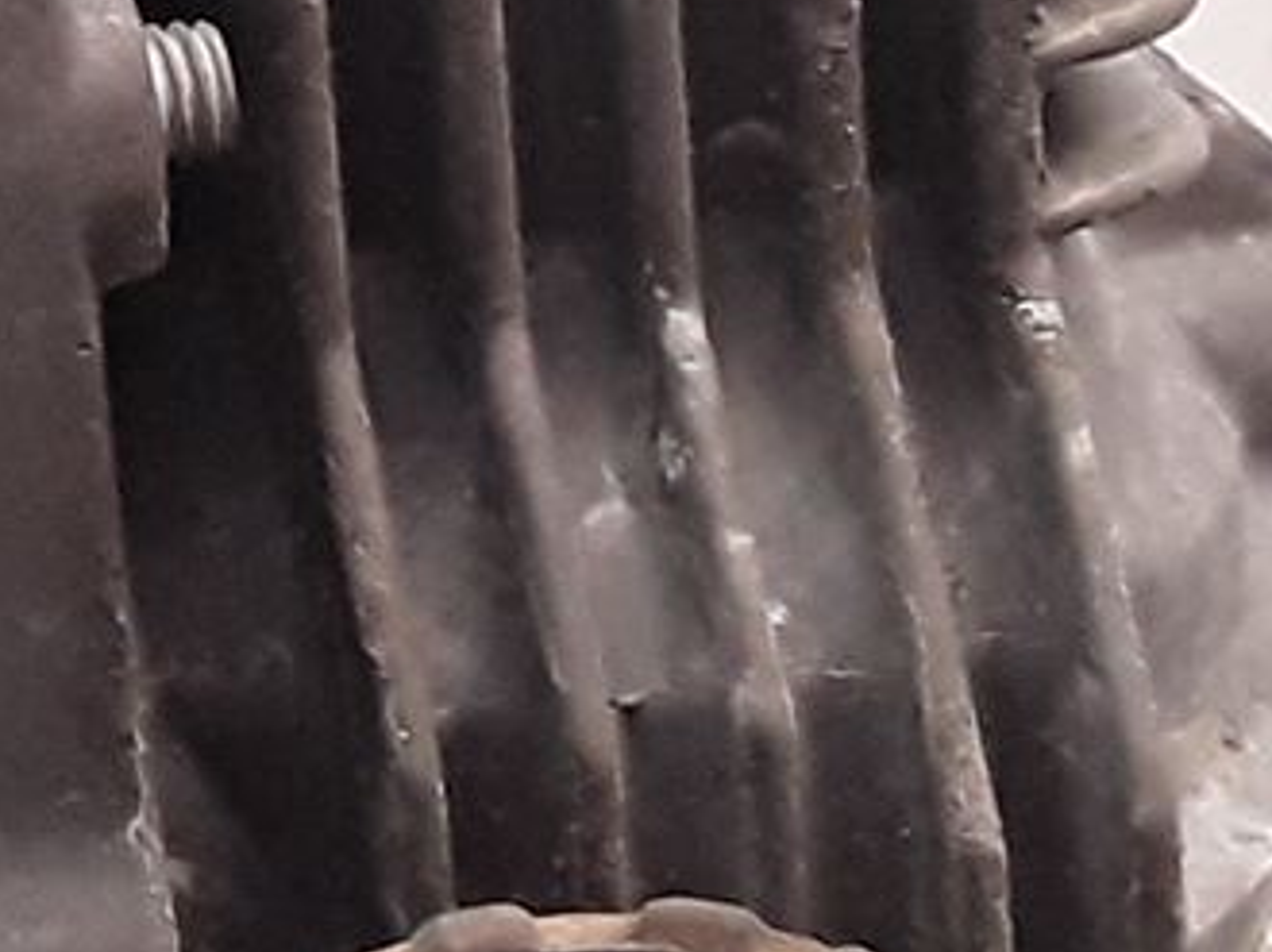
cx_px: -1372
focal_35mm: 174
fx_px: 6389
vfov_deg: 8.5
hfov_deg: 10.4
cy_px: 308
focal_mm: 2.91
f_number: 1.9
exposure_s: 1/100
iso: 100
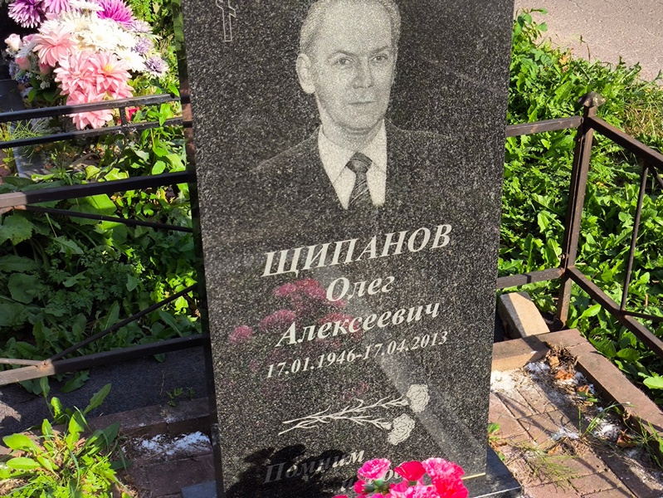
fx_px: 958
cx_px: 332
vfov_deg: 29.1
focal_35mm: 50
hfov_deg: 38.2
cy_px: 249
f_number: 1.7
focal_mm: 4.71
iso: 50
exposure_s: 1/721
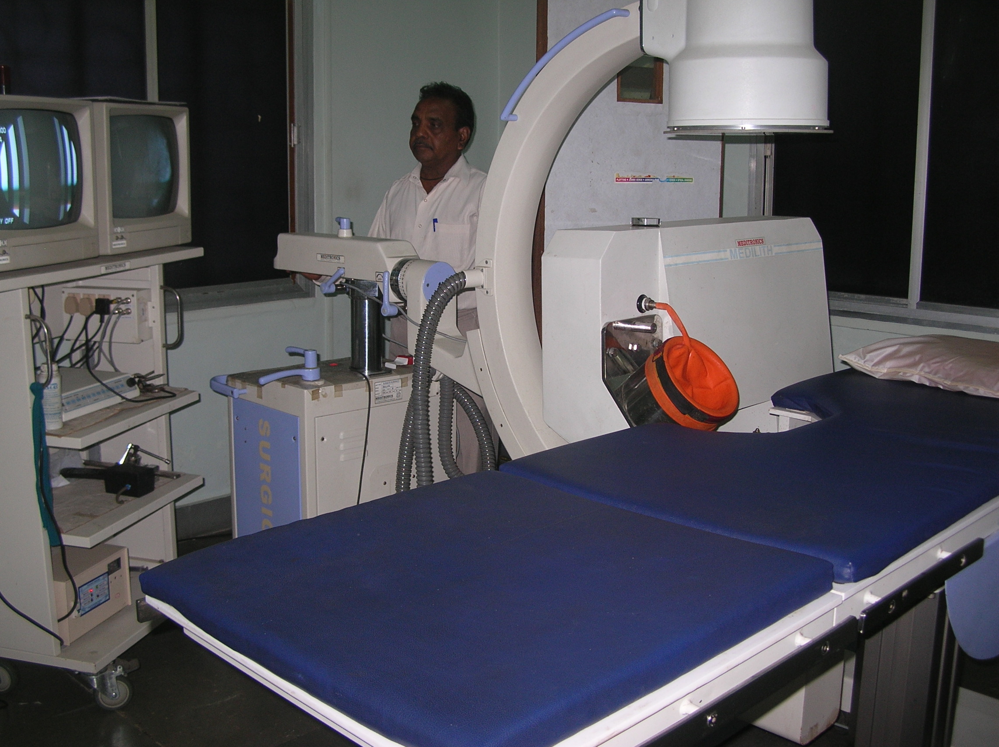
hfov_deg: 51.4
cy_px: 374
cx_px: 500
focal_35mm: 36
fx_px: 1038
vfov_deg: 39.6
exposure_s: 1/60.1
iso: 50
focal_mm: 6
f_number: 2.7
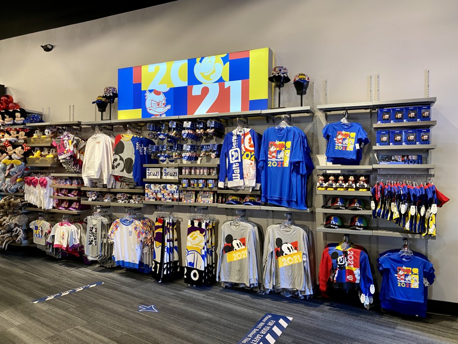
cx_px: 229
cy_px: 172
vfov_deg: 53.1
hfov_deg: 67.3
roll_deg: -0.9
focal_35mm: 26
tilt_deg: +0.7
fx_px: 344
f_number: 1.8
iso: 80
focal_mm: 4.25
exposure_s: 1/60
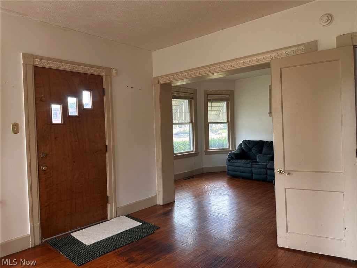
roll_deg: +1.8
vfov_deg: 56.8
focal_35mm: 24
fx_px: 248
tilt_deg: -0.8
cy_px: 134
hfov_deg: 71.6
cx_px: 178
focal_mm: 6.86
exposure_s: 1/121
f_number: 1.78
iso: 160
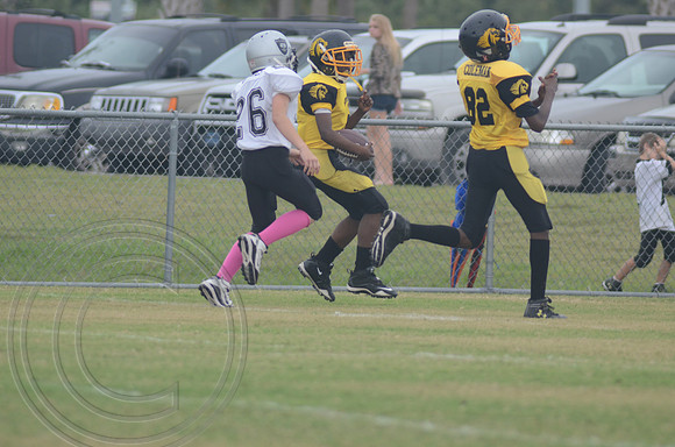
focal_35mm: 525
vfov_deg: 2.6
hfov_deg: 3.9
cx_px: 338
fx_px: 9822
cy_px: 224
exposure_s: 1/640
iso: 400
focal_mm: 350
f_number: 5.6
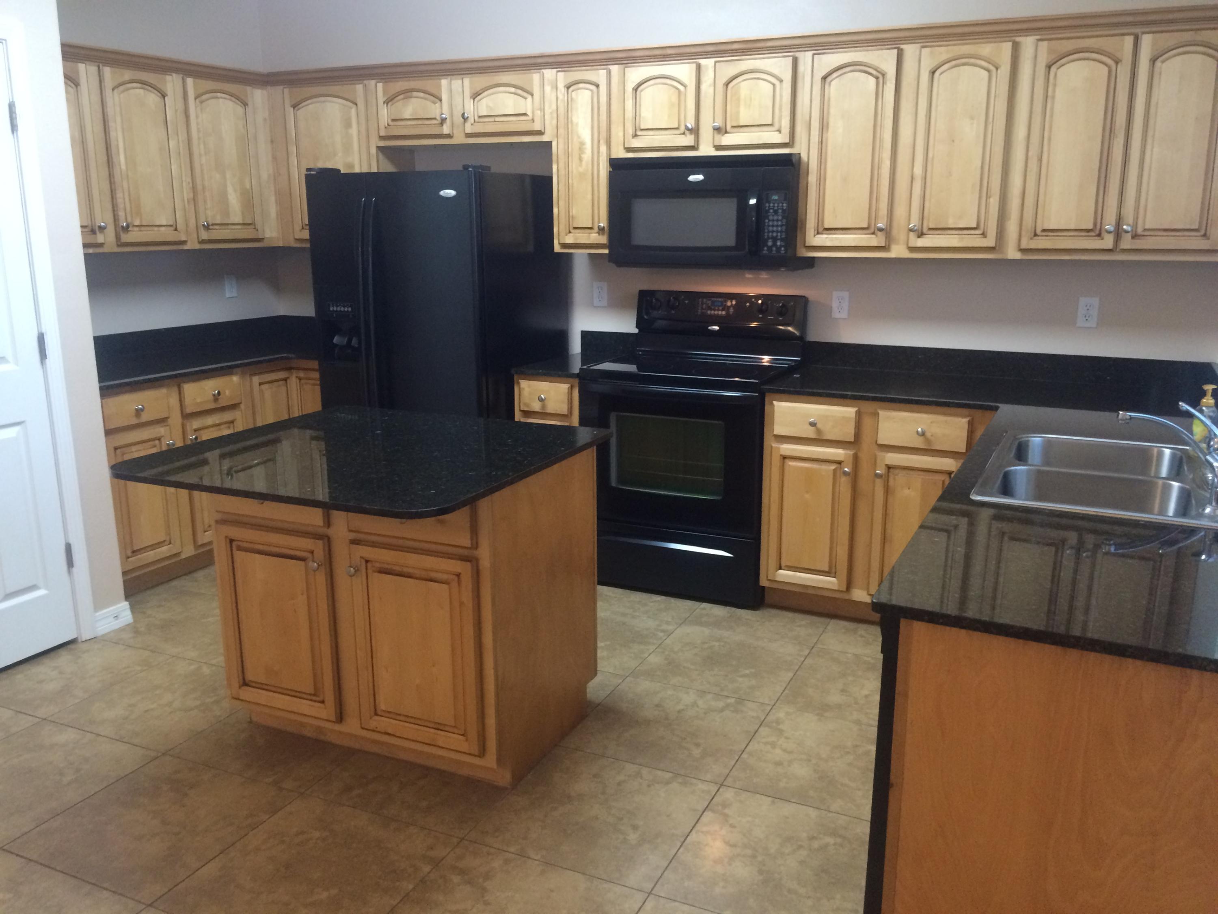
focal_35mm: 29
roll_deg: +0.9
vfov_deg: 48.2
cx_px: 609
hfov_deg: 61.7
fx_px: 1020
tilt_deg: -14.2
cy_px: 457
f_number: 2.2
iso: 200
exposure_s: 1/30
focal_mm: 4.15
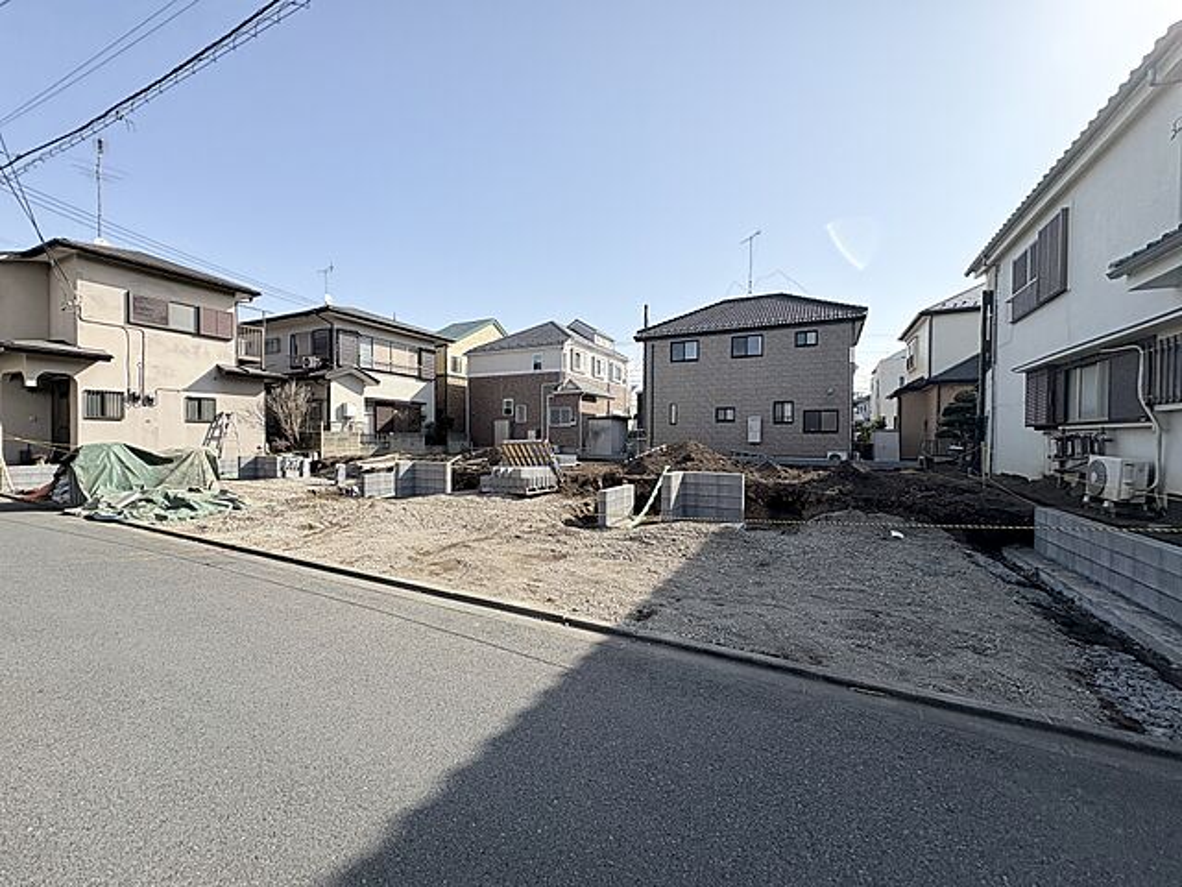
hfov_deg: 102.1
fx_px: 478
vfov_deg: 85.7
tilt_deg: +2.6
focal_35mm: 14
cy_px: 444
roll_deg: +1.2
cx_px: 591
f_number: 2.2
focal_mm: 2.22
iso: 50
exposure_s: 1/1600
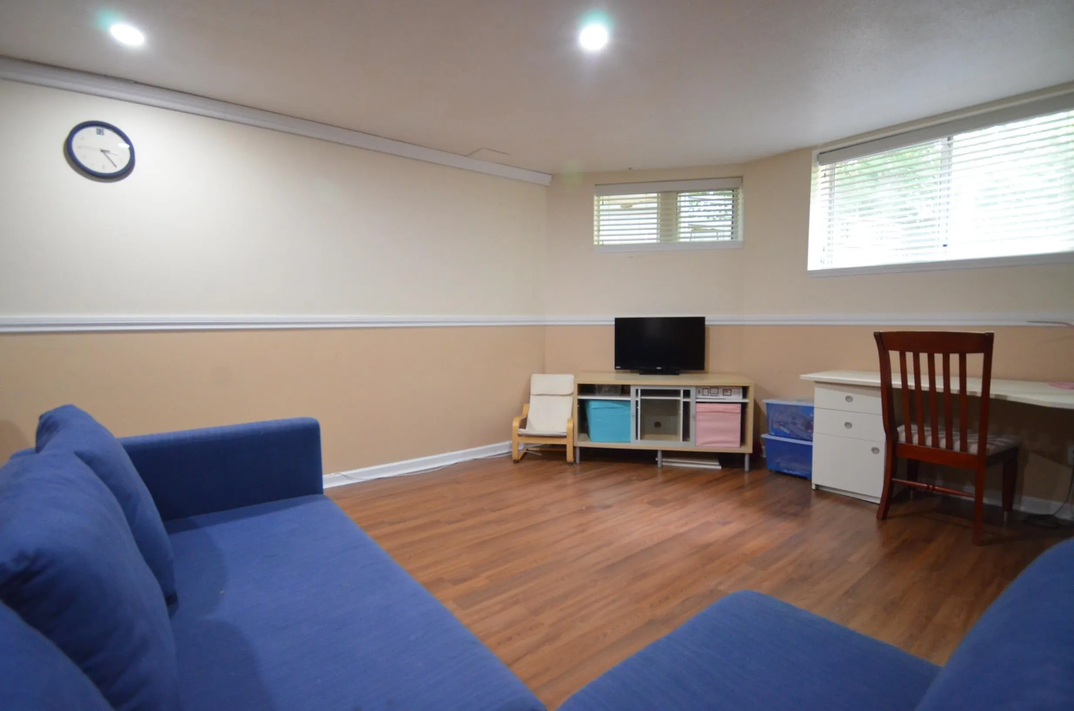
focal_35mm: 16
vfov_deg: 71.8
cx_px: 537
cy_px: 356
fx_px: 491
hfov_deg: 95.1
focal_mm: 11
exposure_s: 1/30
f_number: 4.8
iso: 2200
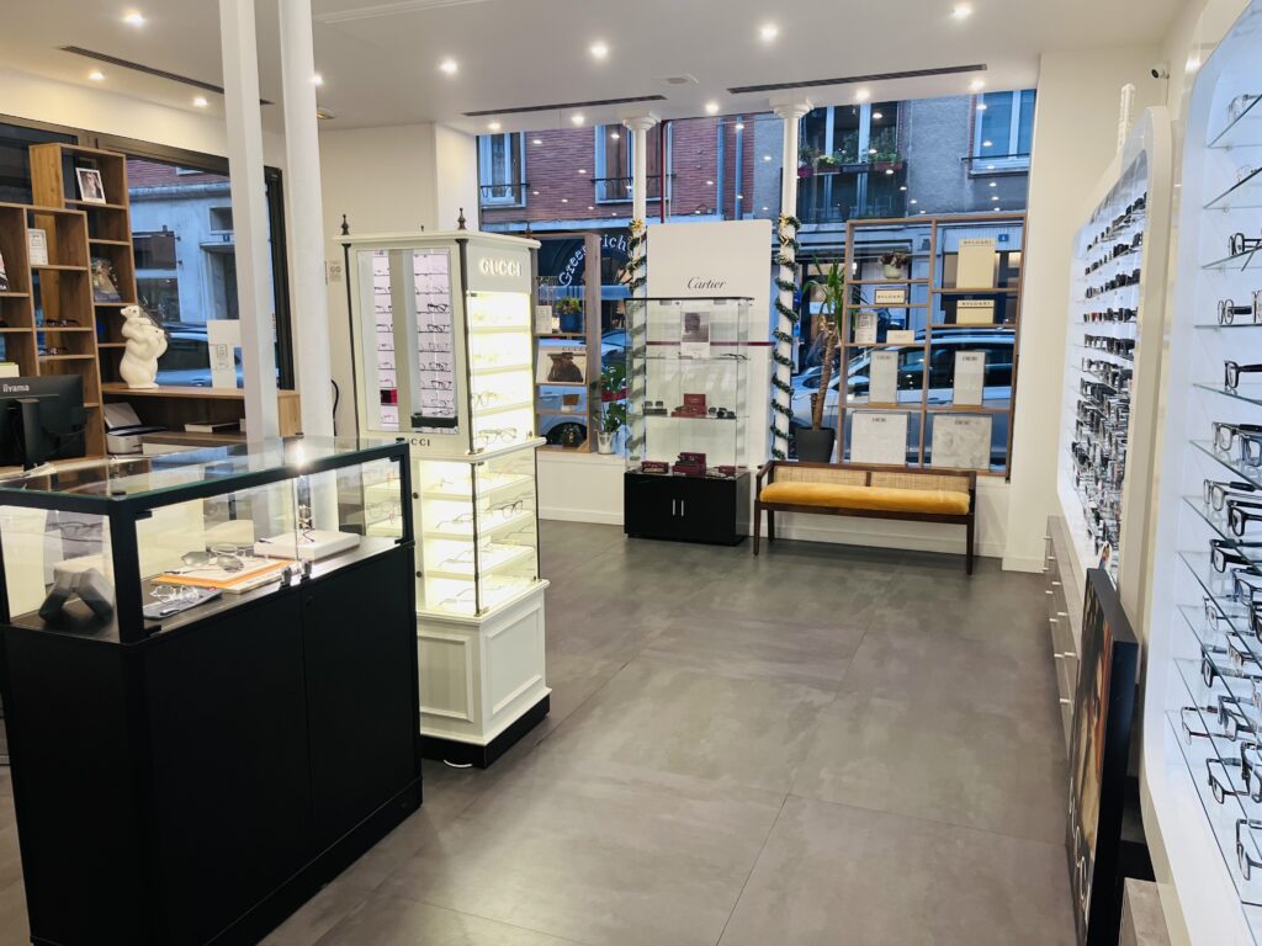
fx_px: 948
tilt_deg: -8.7
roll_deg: +0.7
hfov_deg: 67.3
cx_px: 631
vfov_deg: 53.1
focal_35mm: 26
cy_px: 473
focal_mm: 5.1
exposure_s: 1/100
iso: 125
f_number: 1.6
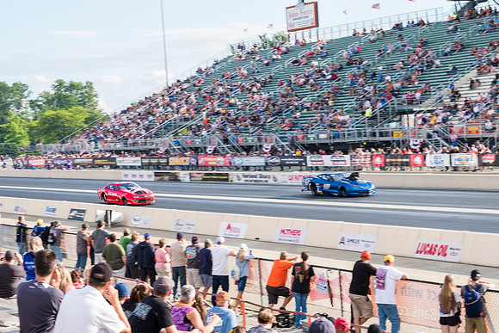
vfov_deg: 18.2
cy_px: 166
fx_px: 1040
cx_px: 250
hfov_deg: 27.0
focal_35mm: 75
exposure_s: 1/200
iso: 400
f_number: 9
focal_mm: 50
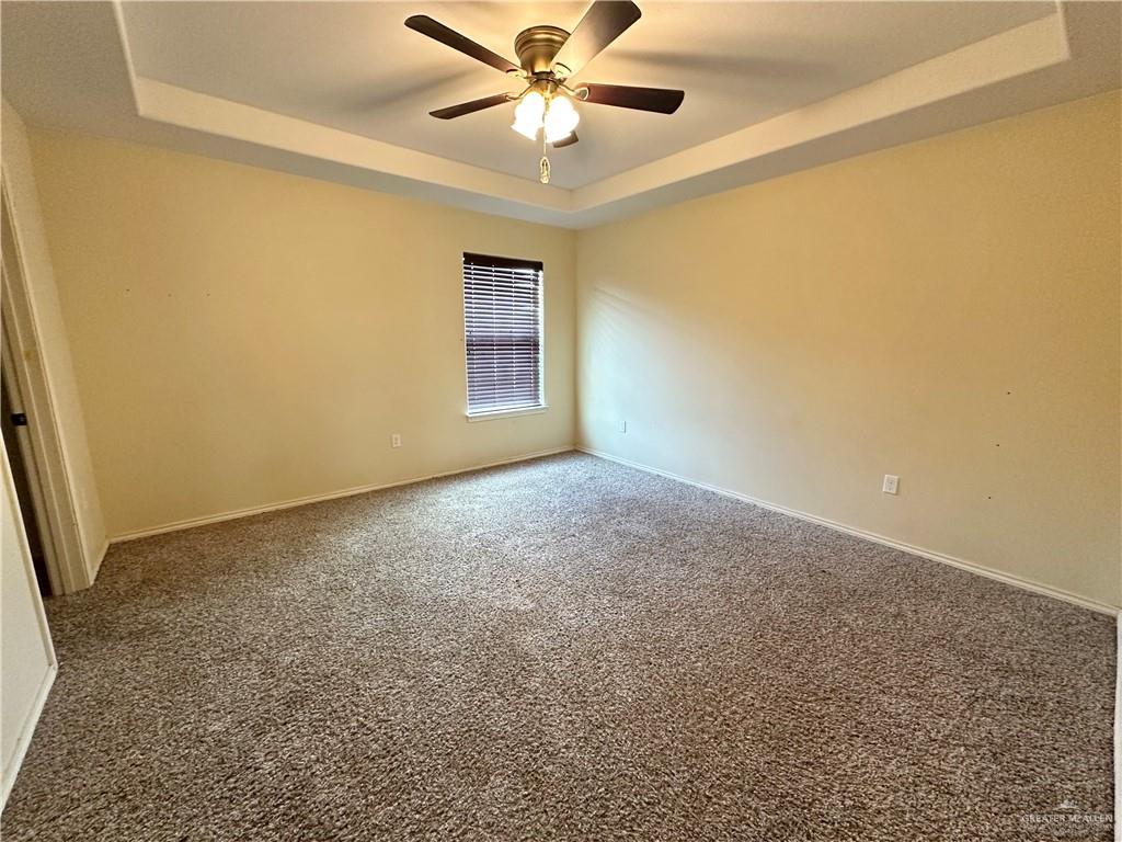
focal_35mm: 14
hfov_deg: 102.1
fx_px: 454
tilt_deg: -11.6
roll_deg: -1.2
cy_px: 421
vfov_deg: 85.7
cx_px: 561
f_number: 2.2
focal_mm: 2.22
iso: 400
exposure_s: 1/60
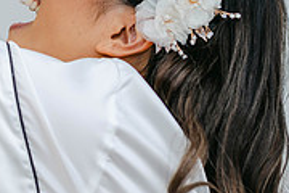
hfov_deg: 12.4
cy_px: -37
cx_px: 58
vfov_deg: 8.2
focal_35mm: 165
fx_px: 1324
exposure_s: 1/160
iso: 100
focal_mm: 50
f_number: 2.8
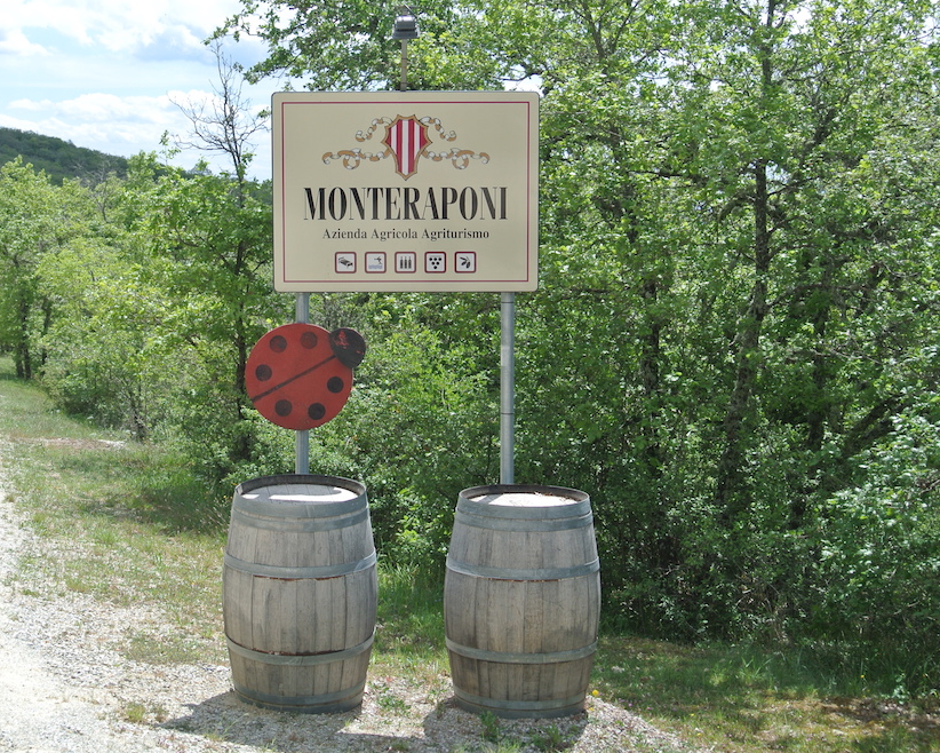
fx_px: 1781
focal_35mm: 64
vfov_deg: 23.9
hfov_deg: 29.5
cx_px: 417
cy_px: 378
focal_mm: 21.1
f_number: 5
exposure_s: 1/400
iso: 100
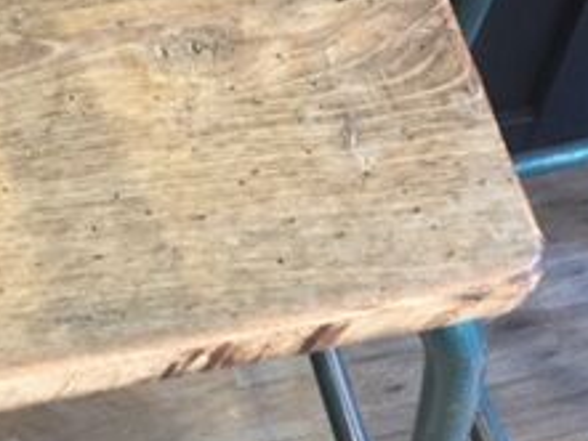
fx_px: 1428
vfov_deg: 17.6
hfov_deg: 22.9
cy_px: 242
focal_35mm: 84
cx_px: 106
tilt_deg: -60.6
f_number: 2.2
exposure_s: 1/33
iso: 200
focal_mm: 4.15
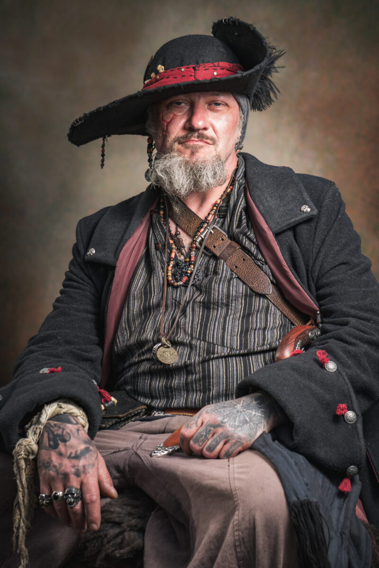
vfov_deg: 20.4
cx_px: 190
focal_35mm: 100
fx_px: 1579
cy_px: 284
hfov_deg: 13.7
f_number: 5
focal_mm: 67
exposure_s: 1/250
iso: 100
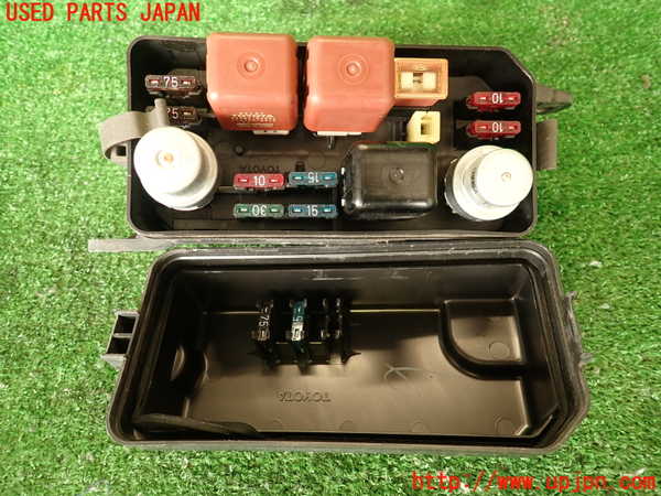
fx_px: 477
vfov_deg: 54.9
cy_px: 248
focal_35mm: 25
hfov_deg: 69.4
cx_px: 330
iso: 200
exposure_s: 1/40
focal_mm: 4.5
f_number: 2
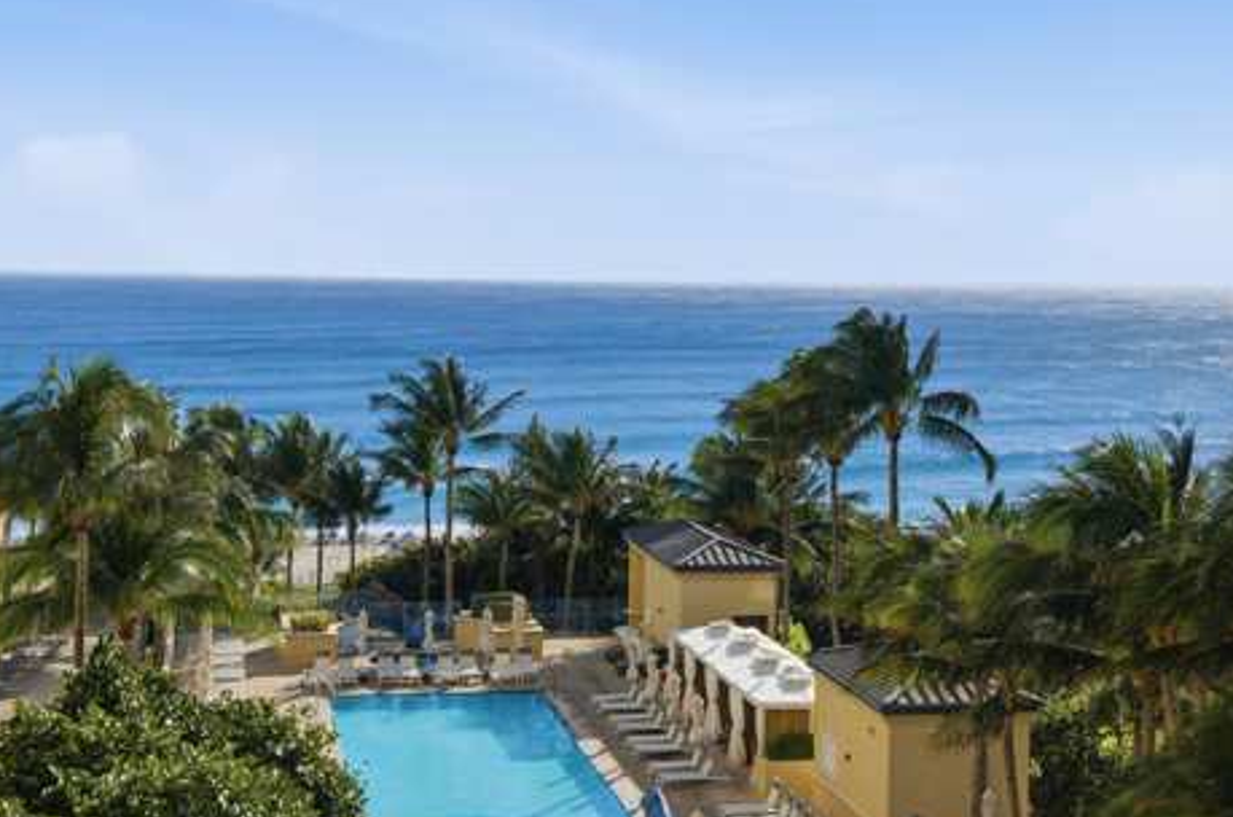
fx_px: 2085
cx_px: 618
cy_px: 263
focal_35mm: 61
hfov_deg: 32.9
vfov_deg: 22.1
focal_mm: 35
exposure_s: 1/8000
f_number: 9
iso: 1250
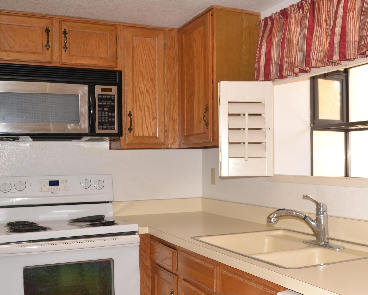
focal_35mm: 45
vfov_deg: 33.4
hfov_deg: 40.7
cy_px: 171
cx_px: 242
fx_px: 490
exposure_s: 1/60
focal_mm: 20
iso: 100
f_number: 3.5
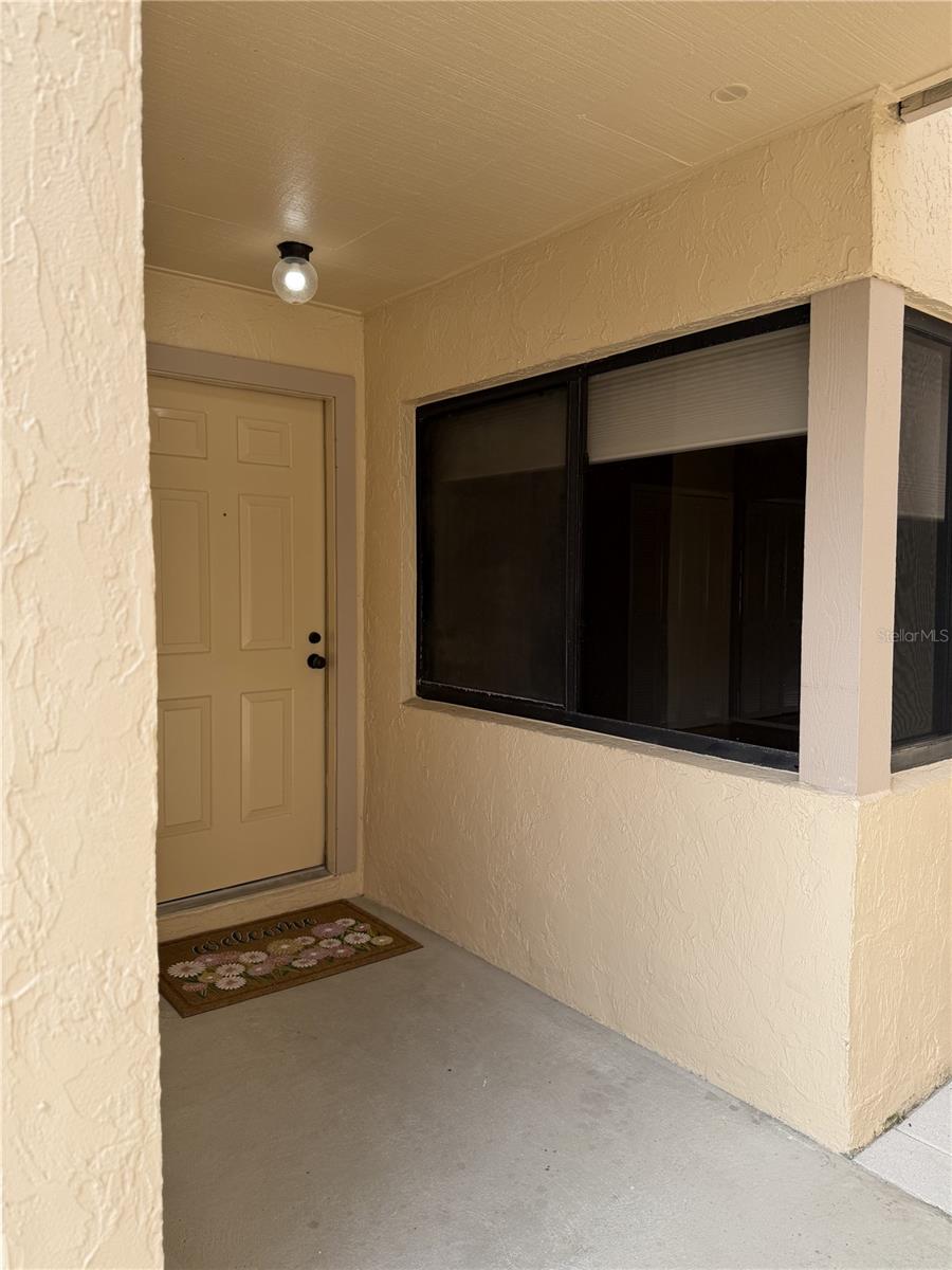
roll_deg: -0.6
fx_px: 880
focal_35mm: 24
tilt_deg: -2.8
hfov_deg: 56.8
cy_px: 635
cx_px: 476
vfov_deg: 71.6
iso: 80
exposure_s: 1/689
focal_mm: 6.76
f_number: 1.78
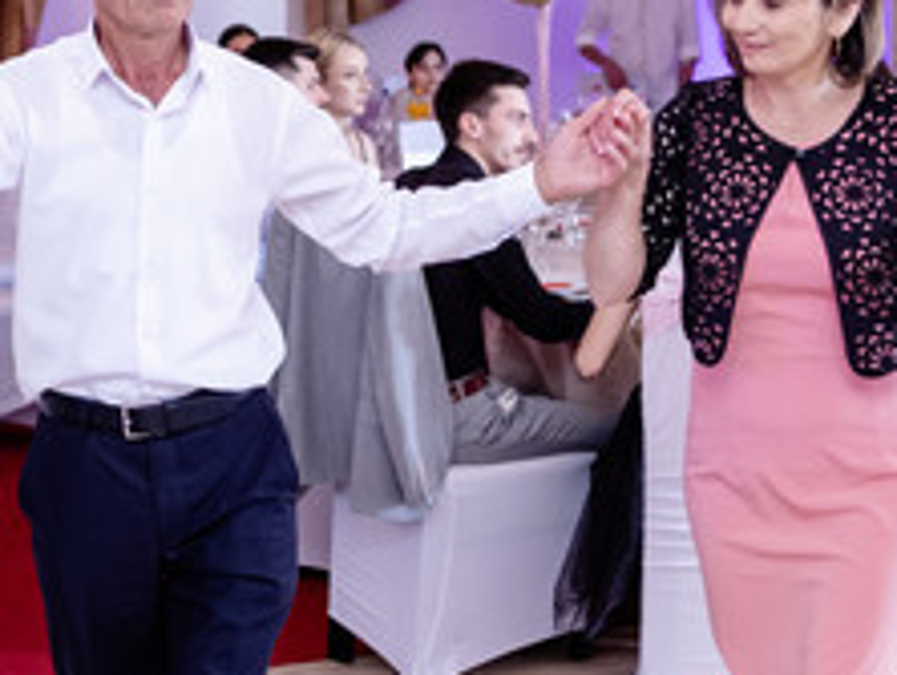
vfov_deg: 15.2
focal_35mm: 97
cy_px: 176
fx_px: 2516
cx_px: 162
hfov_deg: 20.0
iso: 640
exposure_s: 1/200
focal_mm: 23
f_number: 2
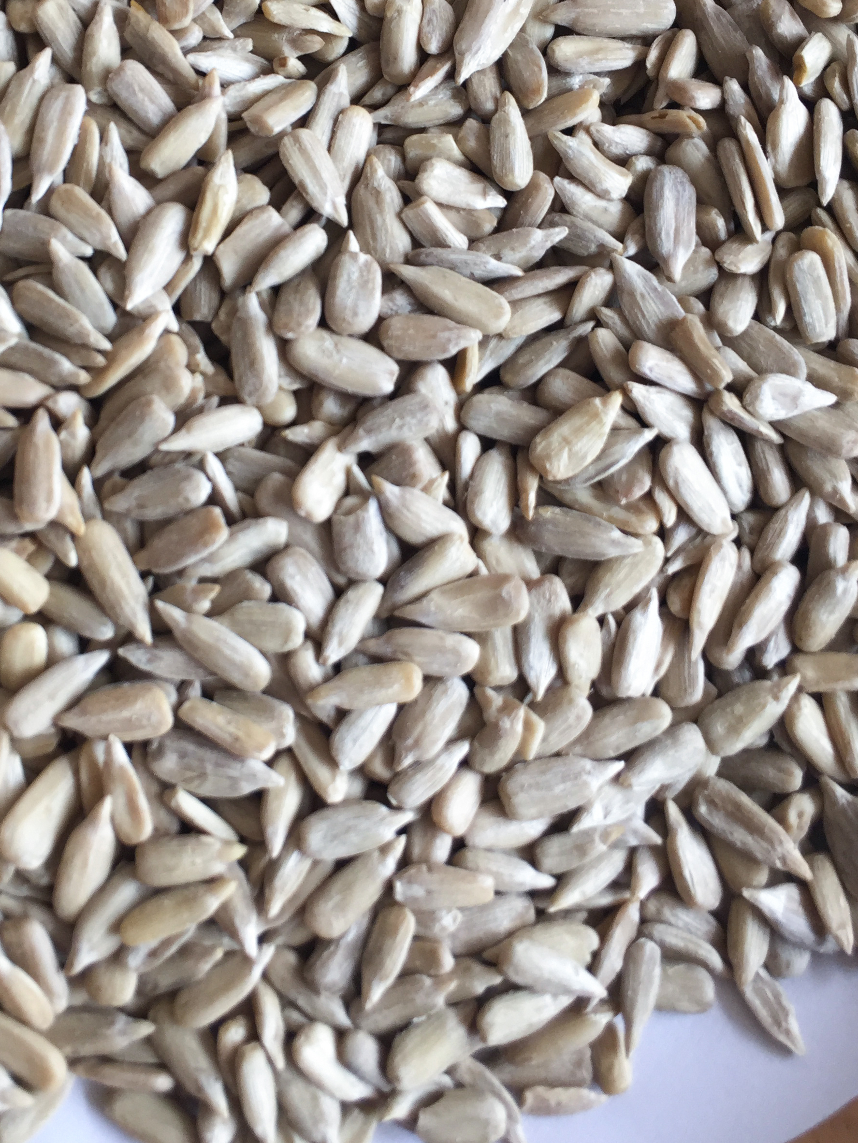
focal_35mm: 40
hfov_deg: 35.8
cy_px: 400
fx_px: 1322
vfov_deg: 46.2
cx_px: 324
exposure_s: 1/100
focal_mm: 4.15
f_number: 2.2
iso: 40
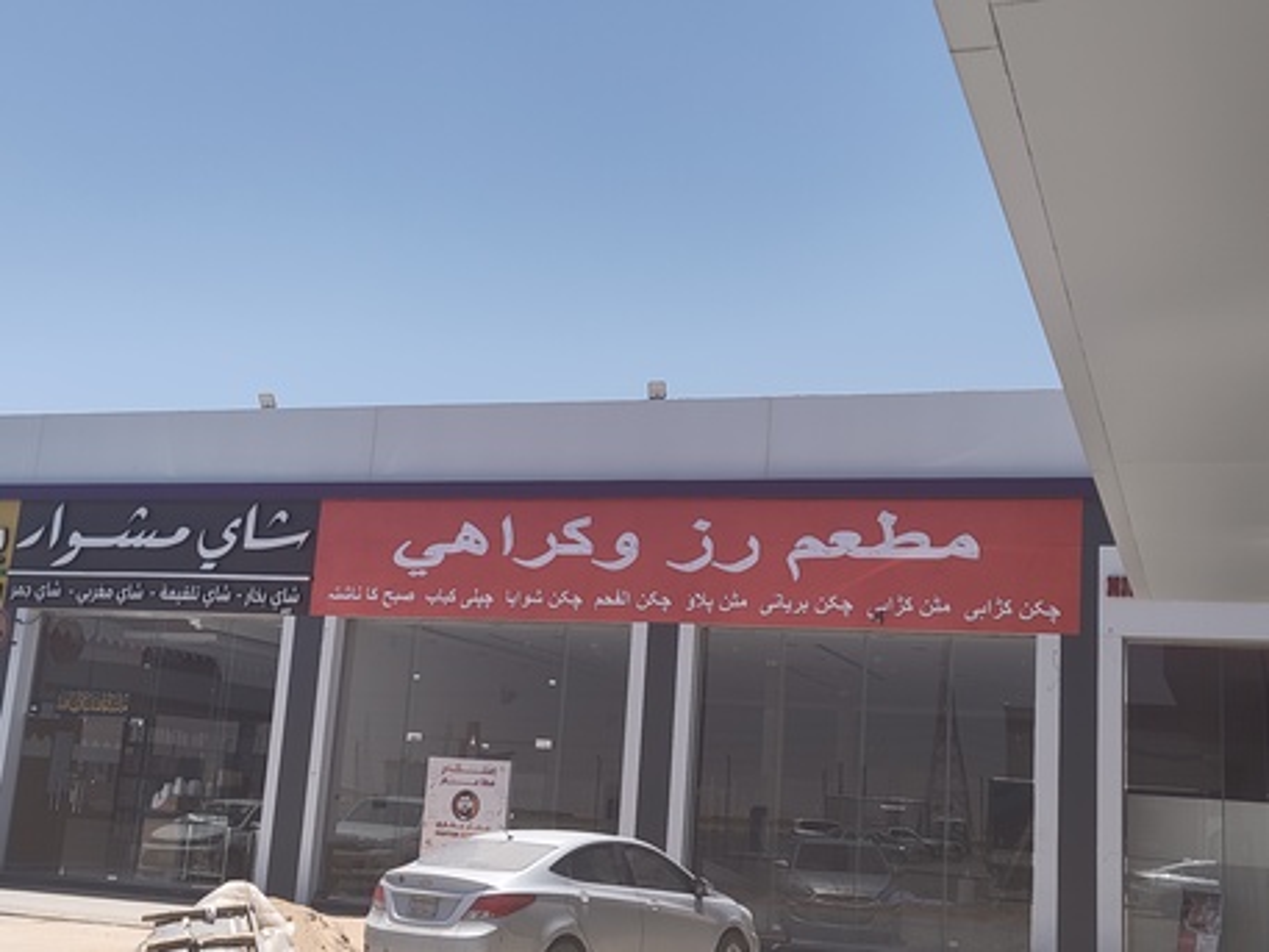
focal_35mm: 45
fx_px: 1650
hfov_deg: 42.1
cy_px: 476
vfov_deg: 32.2
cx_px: 634
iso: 50
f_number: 1.88
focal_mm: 5.56
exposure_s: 1/775
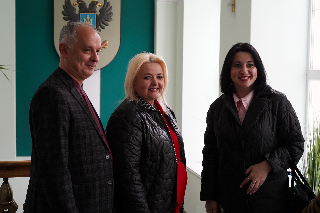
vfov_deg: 27.0
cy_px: 106
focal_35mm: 50
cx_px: 160
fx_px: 444
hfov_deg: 39.6
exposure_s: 1/50
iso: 3200
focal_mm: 50
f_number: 8
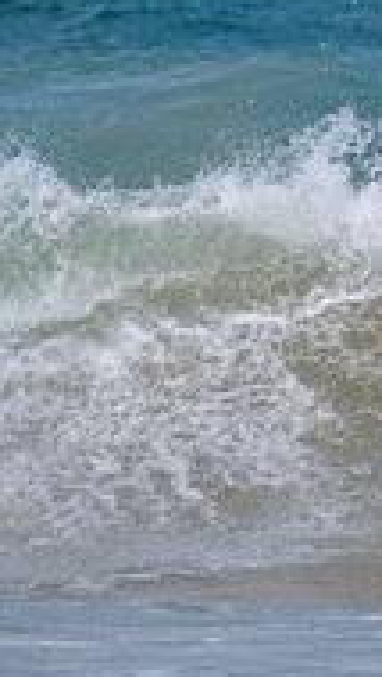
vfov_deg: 1.1
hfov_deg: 0.6
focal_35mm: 1957
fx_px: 35209
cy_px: 68
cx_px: 949
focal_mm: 500
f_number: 5.6
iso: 100
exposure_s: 1/2000
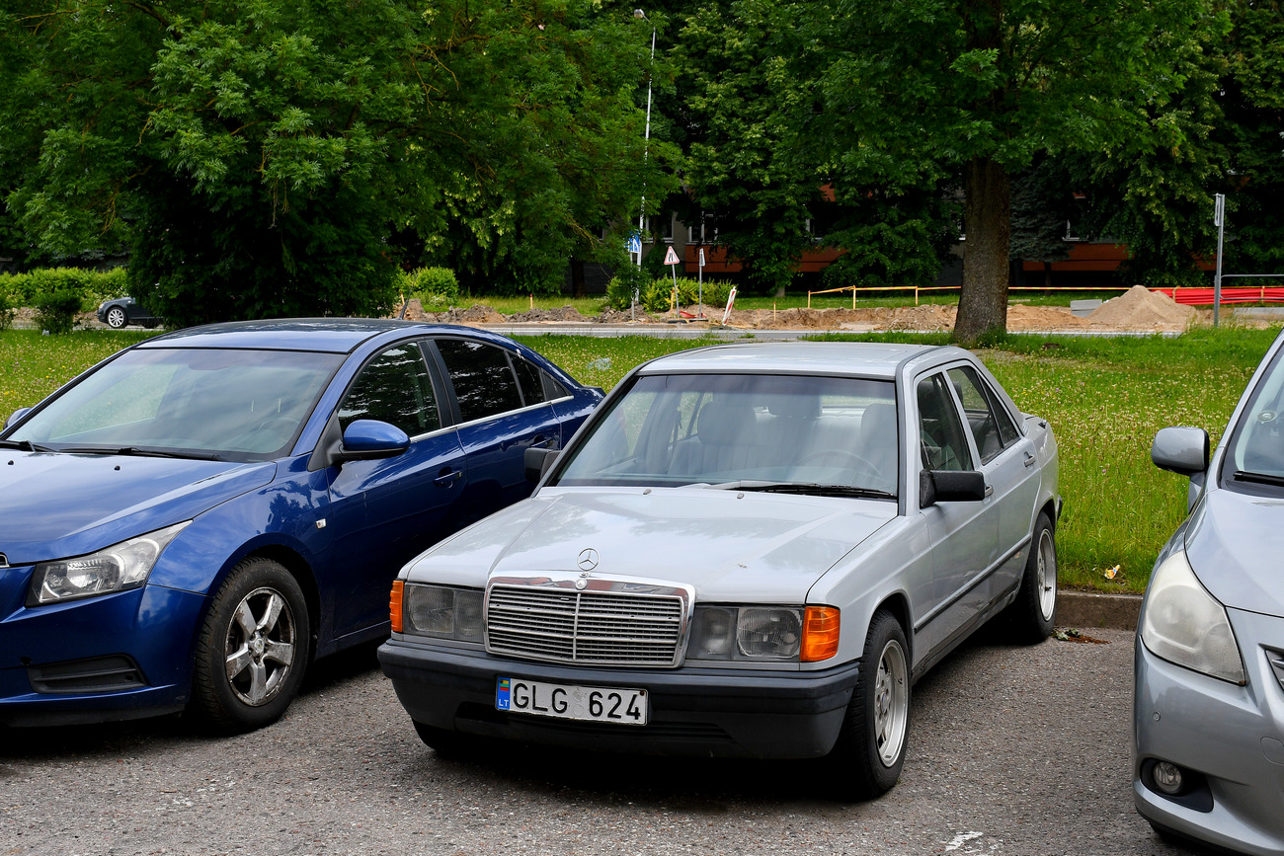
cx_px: 642
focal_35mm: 48
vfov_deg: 28.1
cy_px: 428
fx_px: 1712
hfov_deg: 41.1
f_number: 6.3
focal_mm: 32
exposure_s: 1/400
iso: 200
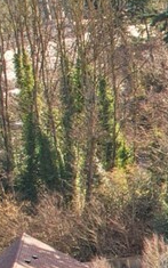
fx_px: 1186
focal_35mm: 162
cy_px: 385
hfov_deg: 5.6
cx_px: 882
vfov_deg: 12.4
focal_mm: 8.4
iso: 100
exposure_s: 1/240
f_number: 2.8
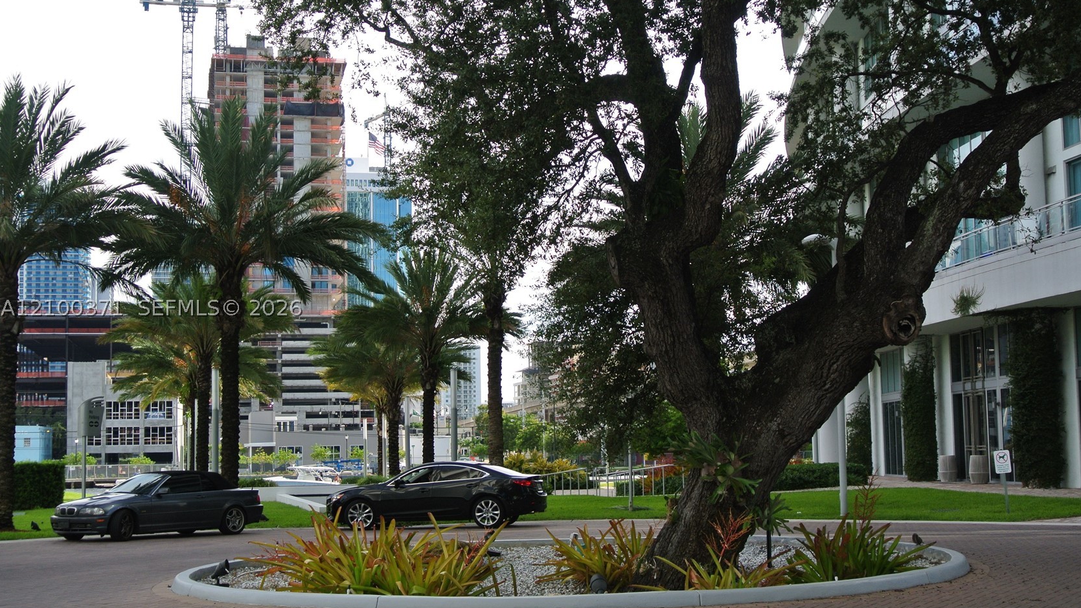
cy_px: 307
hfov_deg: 41.3
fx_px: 1433
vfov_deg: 24.0
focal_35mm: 50
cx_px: 544
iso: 100
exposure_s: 1/320
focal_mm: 17.5
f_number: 4.5
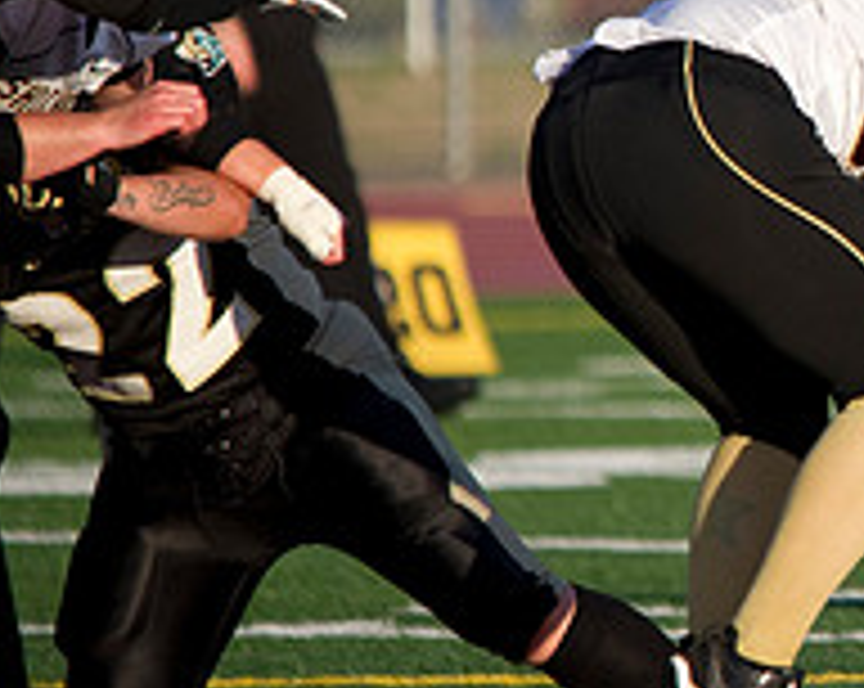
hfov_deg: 1.7
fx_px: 29004
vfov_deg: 1.4
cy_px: 130
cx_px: 1197
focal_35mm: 1136
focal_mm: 400
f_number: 6.3
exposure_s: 1/1000
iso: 500
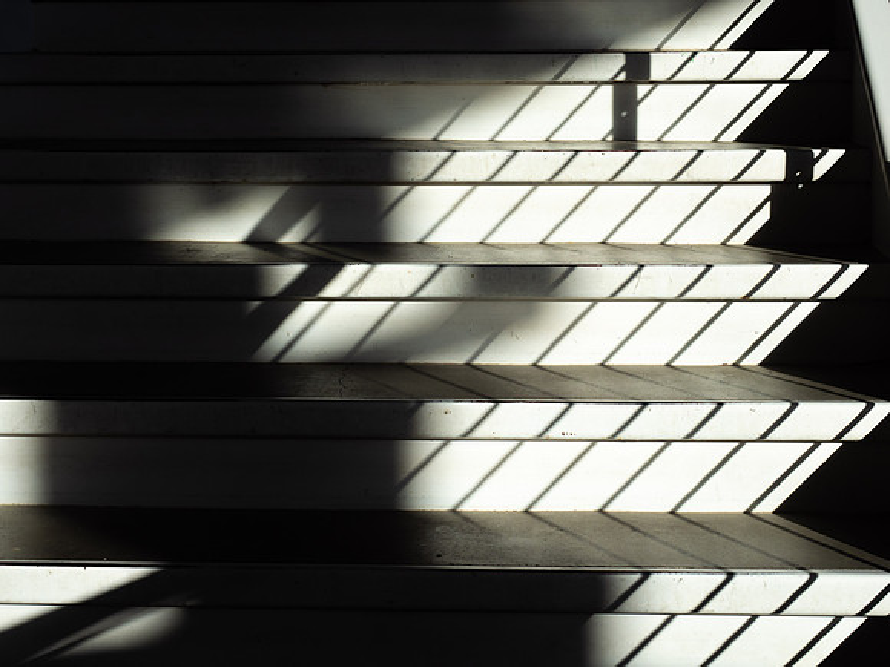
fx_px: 2057
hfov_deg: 24.4
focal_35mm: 80
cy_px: 334
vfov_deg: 18.4
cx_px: 445
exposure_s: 1/320
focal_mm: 40
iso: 200
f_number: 8
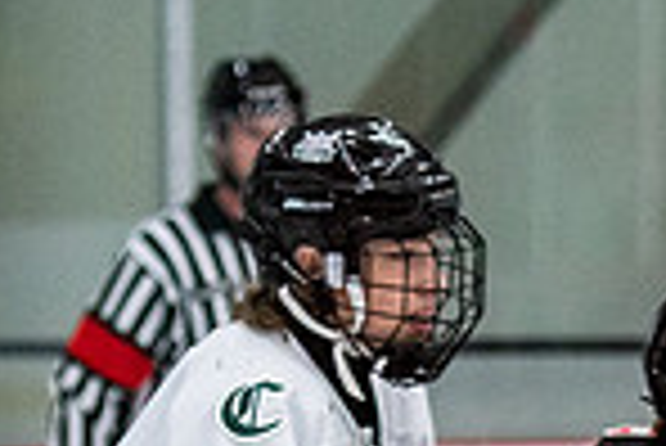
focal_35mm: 680
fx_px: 12592
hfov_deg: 3.0
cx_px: 600
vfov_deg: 2.0
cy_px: 785
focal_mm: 92
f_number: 2.8
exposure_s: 1/640
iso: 1800
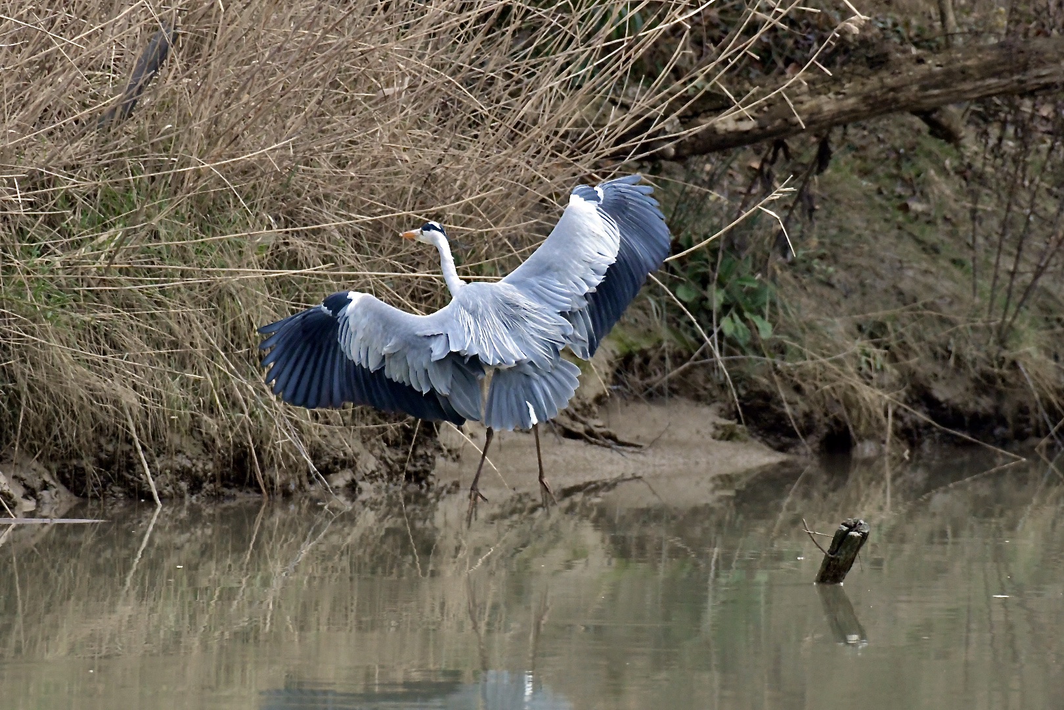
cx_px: 532
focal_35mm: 1000
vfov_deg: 1.4
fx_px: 29553
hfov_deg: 2.1
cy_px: 355
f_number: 7.1
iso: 4000
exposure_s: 1/640
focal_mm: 500
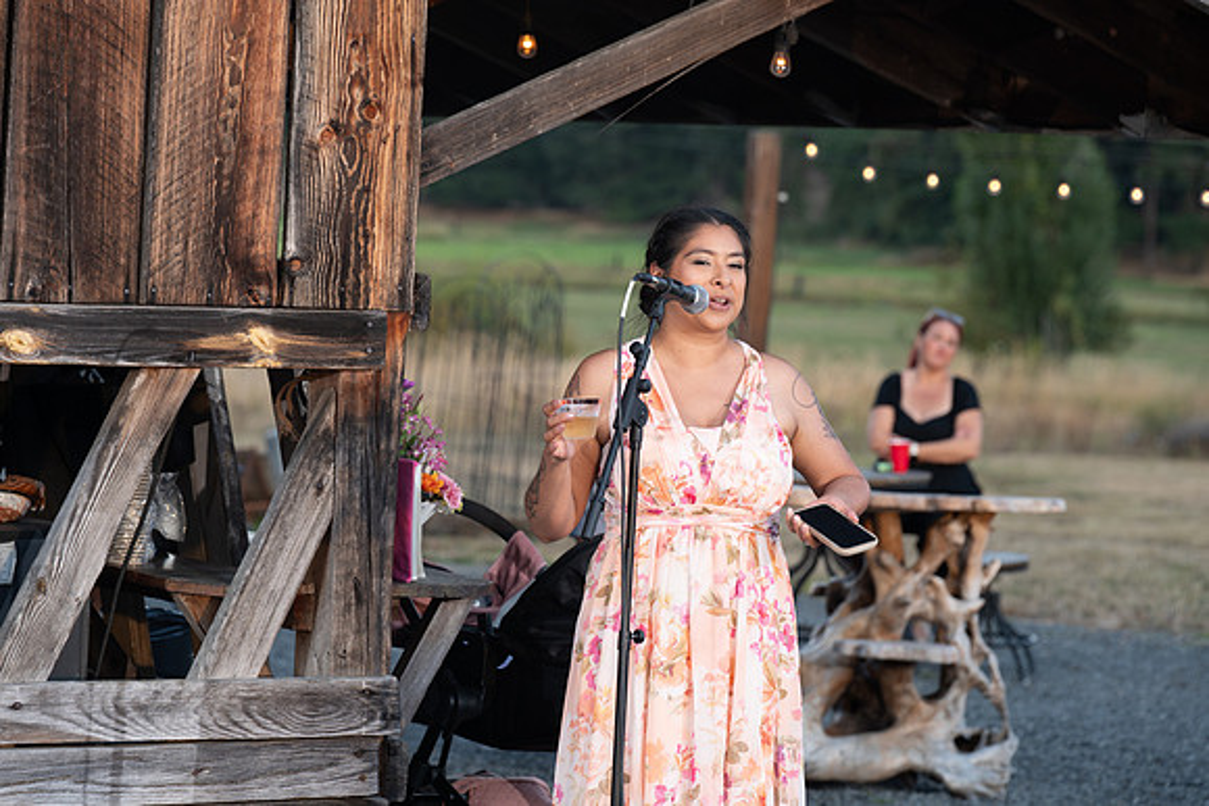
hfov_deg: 13.7
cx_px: 604
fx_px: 5038
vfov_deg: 9.2
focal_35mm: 150
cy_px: 403
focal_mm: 150
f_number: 5.6
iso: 320
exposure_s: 1/125
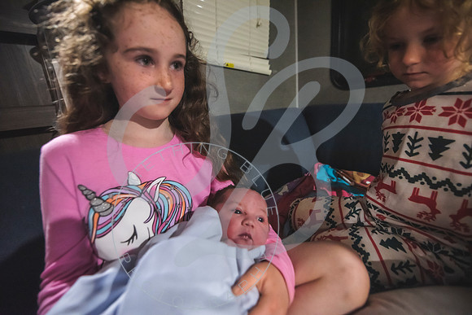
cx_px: 236
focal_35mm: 14
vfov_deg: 81.2
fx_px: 184
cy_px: 158
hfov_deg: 104.2
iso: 2000
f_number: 2.8
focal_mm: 14
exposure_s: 1/60
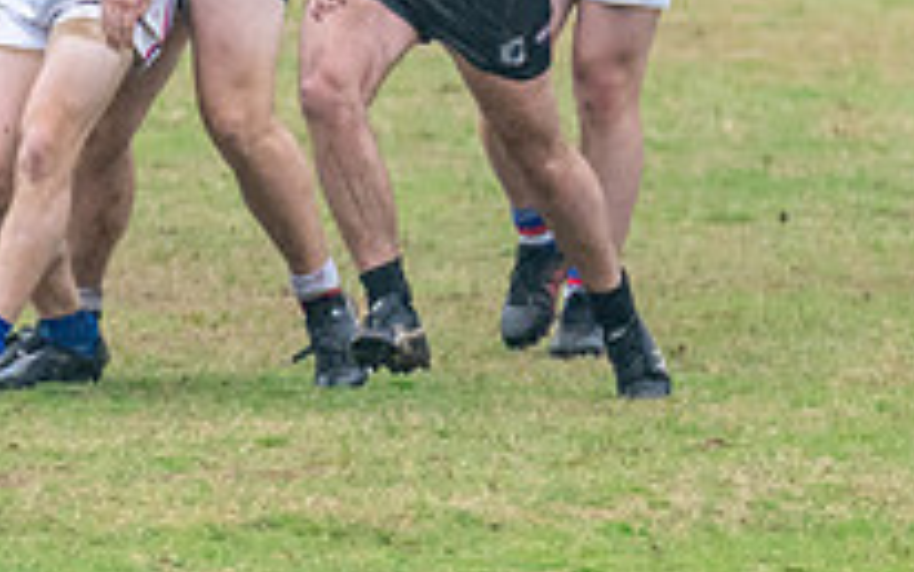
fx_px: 54332
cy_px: -30
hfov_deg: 1.0
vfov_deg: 0.6
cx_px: 33
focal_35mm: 2180
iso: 1250
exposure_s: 1/2500
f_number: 7.1
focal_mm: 450
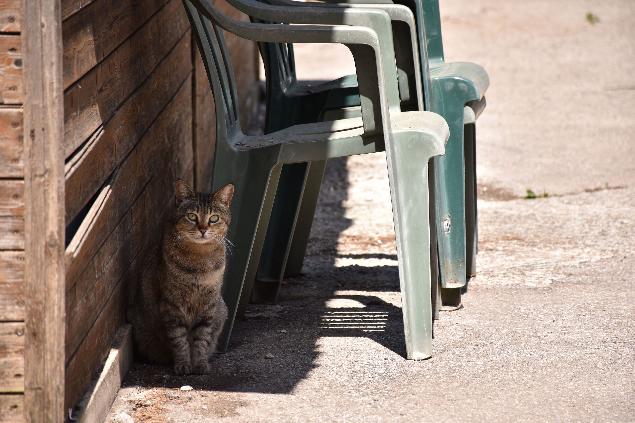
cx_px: 318
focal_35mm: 210
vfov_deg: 6.5
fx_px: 3704
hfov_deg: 9.8
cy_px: 212
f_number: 5.6
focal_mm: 140
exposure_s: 1/800
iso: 200
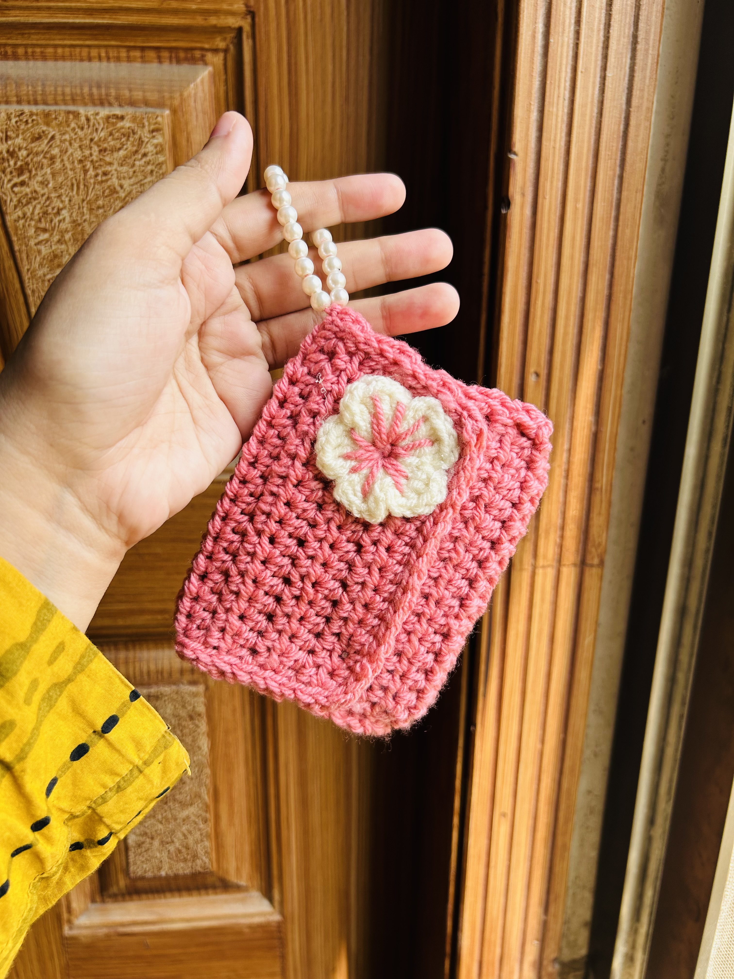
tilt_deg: -17.3
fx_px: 735
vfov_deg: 67.3
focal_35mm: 26
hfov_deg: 53.1
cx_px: 367
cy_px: 490
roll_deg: -1.5
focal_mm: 5.7
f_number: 1.5
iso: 40
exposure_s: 1/290
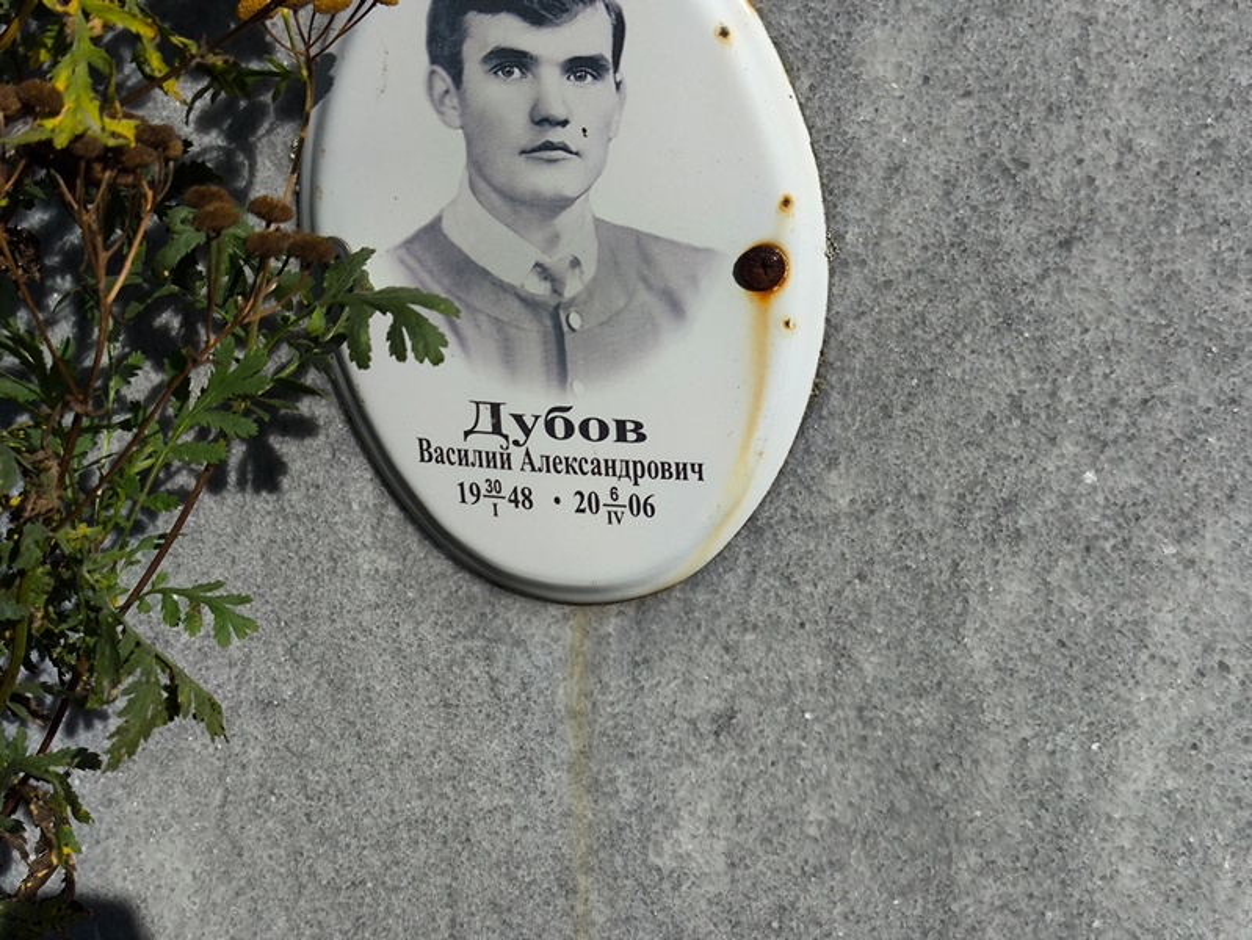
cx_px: 626
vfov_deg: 29.1
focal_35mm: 50
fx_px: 1809
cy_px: 470
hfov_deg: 38.2
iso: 50
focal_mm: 4.71
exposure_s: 1/2495
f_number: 1.7
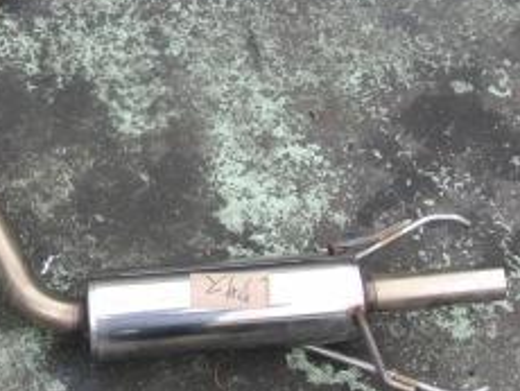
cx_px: 93
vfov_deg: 20.3
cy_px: 93
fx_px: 1083
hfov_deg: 26.4
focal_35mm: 72
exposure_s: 1/200
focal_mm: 6.42
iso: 100
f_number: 3.6
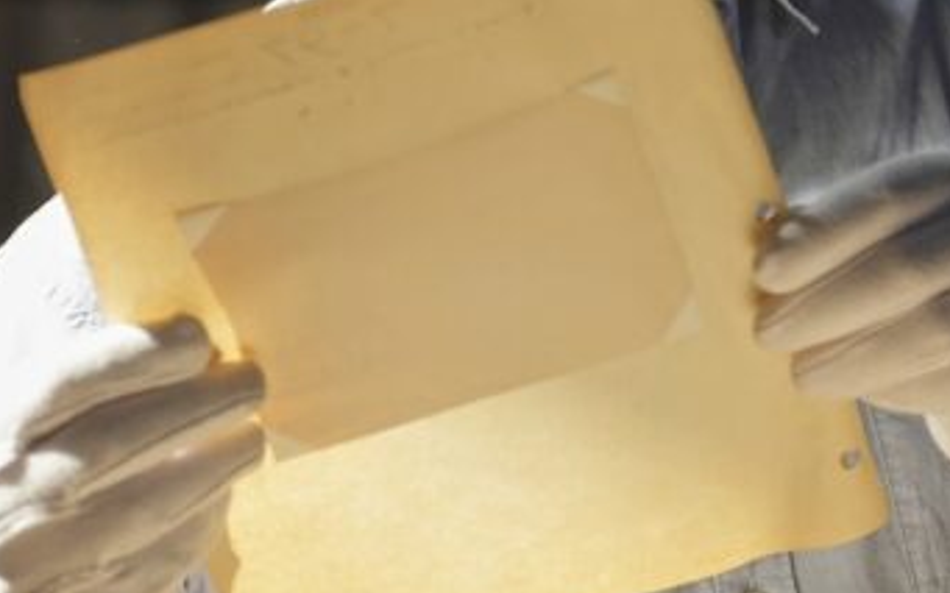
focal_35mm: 432
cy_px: -79
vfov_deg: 3.0
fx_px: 11183
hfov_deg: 4.9
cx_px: 476
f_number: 2.8
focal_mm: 141
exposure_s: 1/800
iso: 250
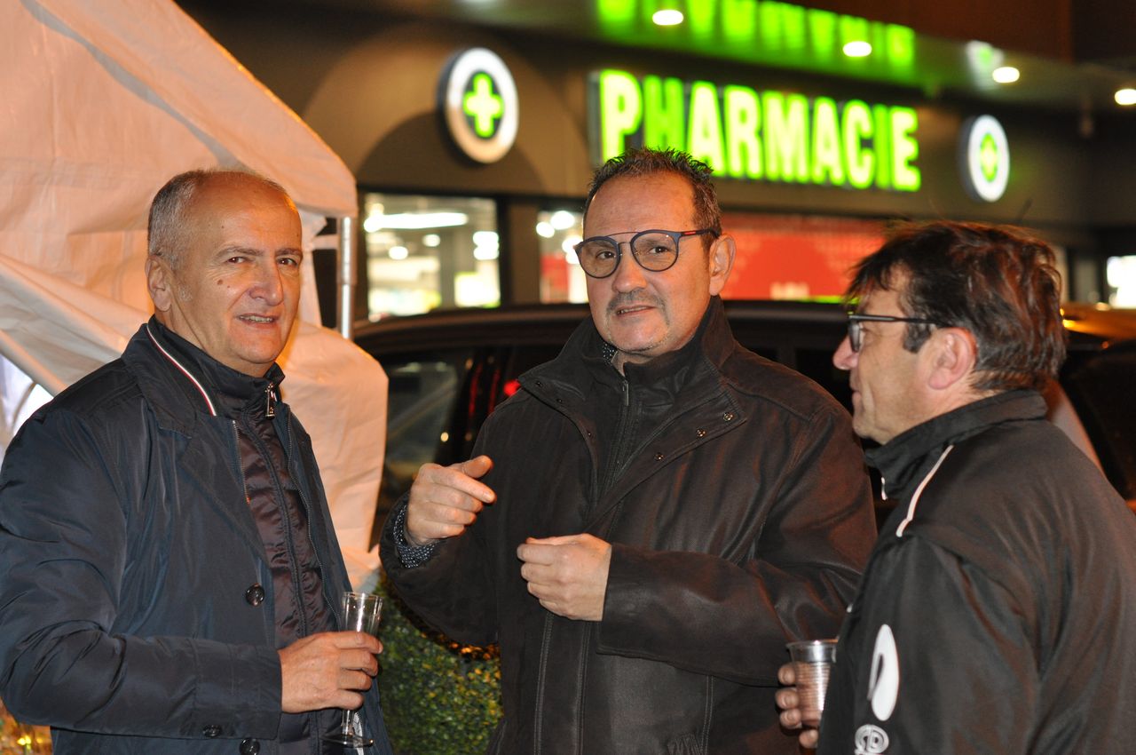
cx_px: 568
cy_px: 378
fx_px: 2364
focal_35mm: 75
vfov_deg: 18.1
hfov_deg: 27.0
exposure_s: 1/60
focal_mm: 50
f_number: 2.8
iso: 800
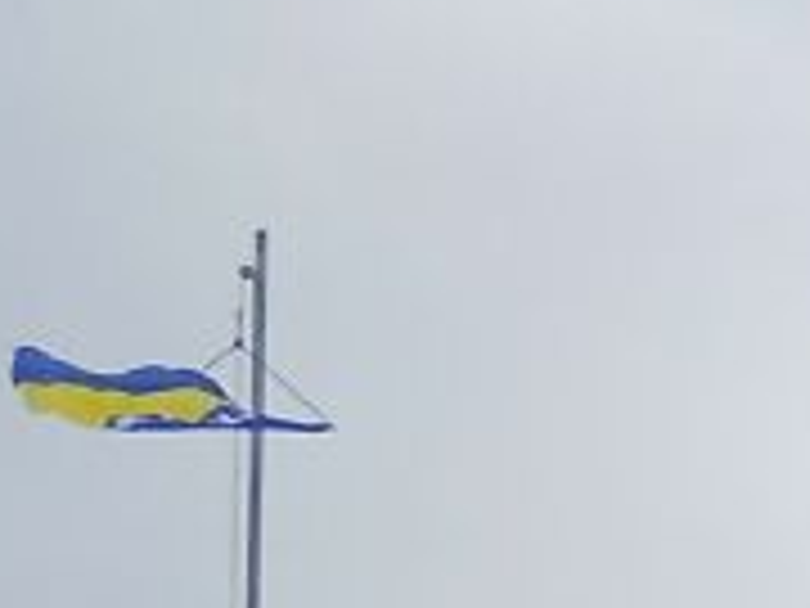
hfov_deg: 8.3
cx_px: 1310
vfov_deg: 6.0
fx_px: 5452
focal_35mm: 233
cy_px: 1657
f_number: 5.5
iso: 80
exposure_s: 1/320
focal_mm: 6.72
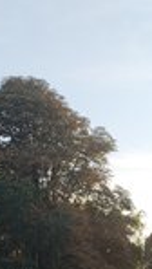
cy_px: 264
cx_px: 134
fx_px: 608
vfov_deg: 24.0
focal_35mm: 85
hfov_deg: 14.1
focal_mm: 4.22
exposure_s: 1/537
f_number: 1.8
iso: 50
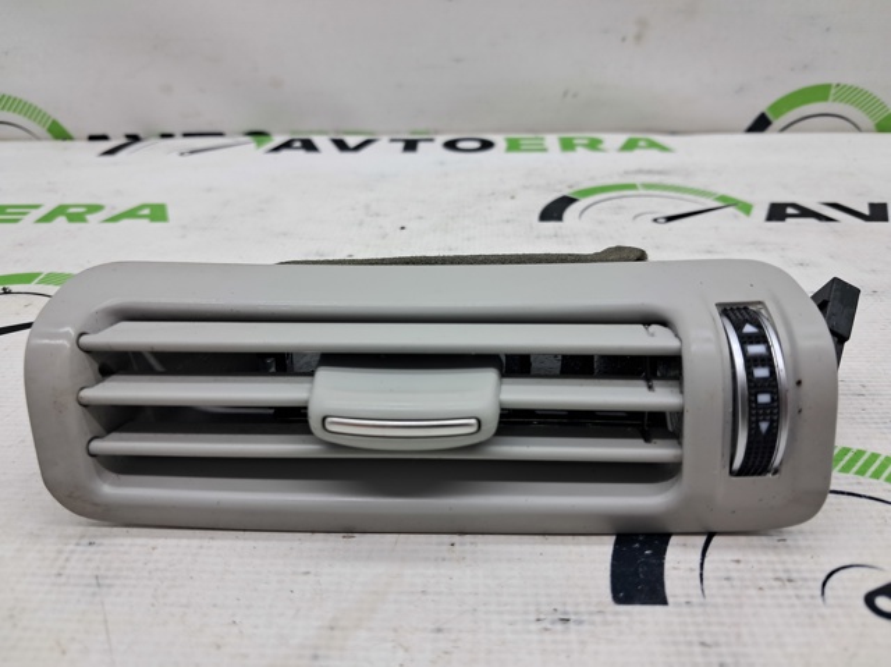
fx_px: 694
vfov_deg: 51.3
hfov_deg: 65.4
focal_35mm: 27
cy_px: 334
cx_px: 446
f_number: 1.8
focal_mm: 4
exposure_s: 1/50
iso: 50
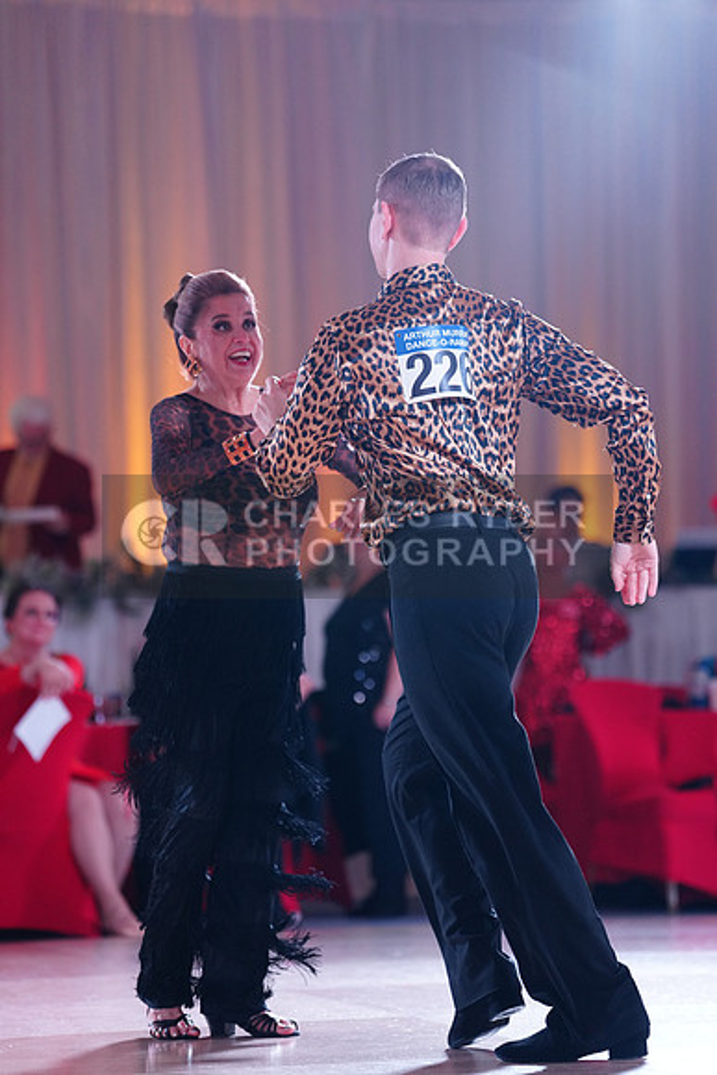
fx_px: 3971
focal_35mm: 133
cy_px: 538
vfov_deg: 15.4
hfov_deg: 10.3
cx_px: 358
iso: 2000
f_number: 2.8
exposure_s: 1/500
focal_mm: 133
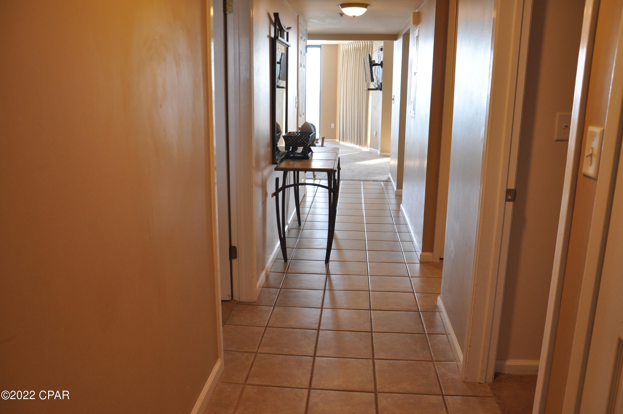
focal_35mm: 27
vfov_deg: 47.8
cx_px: 312
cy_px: 207
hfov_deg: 67.4
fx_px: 467
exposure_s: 1/60
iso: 500
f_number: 3.5
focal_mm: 18
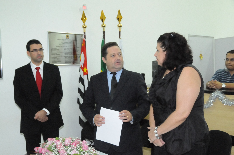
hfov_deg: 49.6
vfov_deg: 34.1
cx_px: 117
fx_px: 253
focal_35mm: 39
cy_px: 78
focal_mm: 26
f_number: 4.5
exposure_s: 1/200
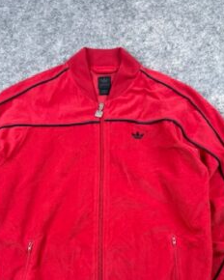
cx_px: 104
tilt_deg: -50.5
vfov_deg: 42.0
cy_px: 198
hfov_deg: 34.9
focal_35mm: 43
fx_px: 356
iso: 80
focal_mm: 6.76
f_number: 1.78
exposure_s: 1/100
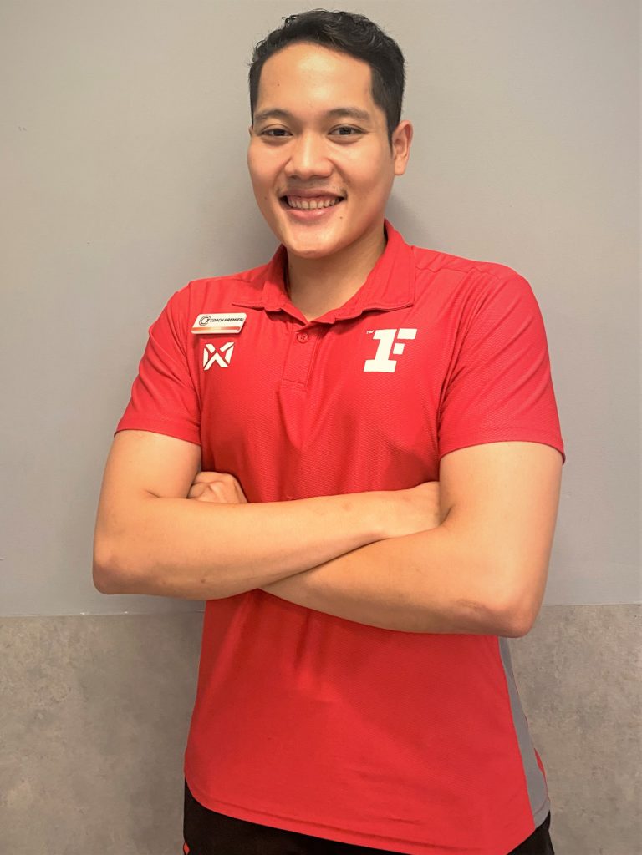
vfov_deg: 67.3
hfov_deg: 53.1
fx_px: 643
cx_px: 321
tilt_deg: -1.8
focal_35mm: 26
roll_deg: +0.6
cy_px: 428
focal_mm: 4.25
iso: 250
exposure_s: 1/50
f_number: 1.8
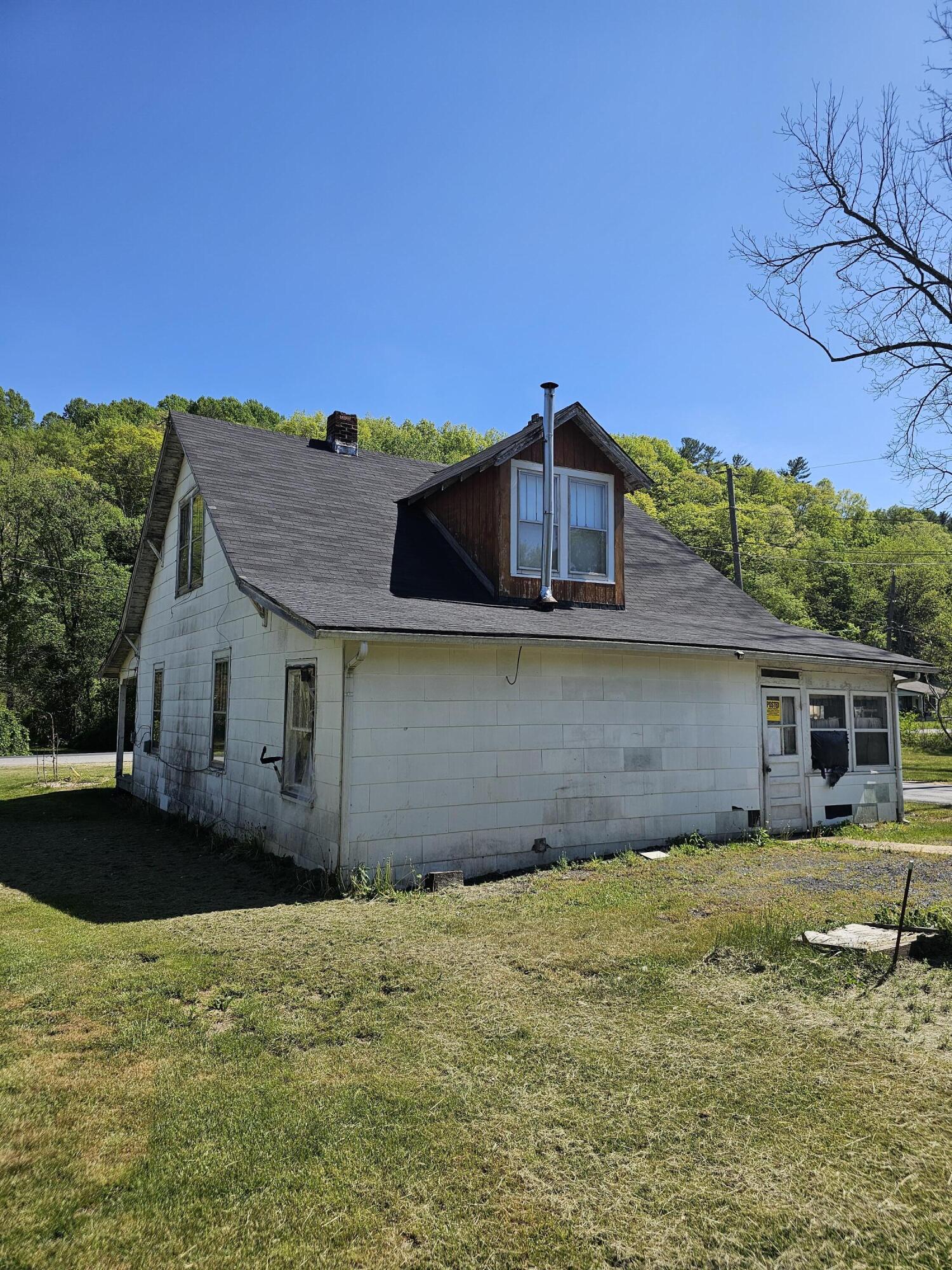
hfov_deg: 58.9
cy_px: 635
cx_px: 476
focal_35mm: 23
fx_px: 843
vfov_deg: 73.9
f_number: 1.7
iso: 16
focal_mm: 6.3
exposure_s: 1/1325
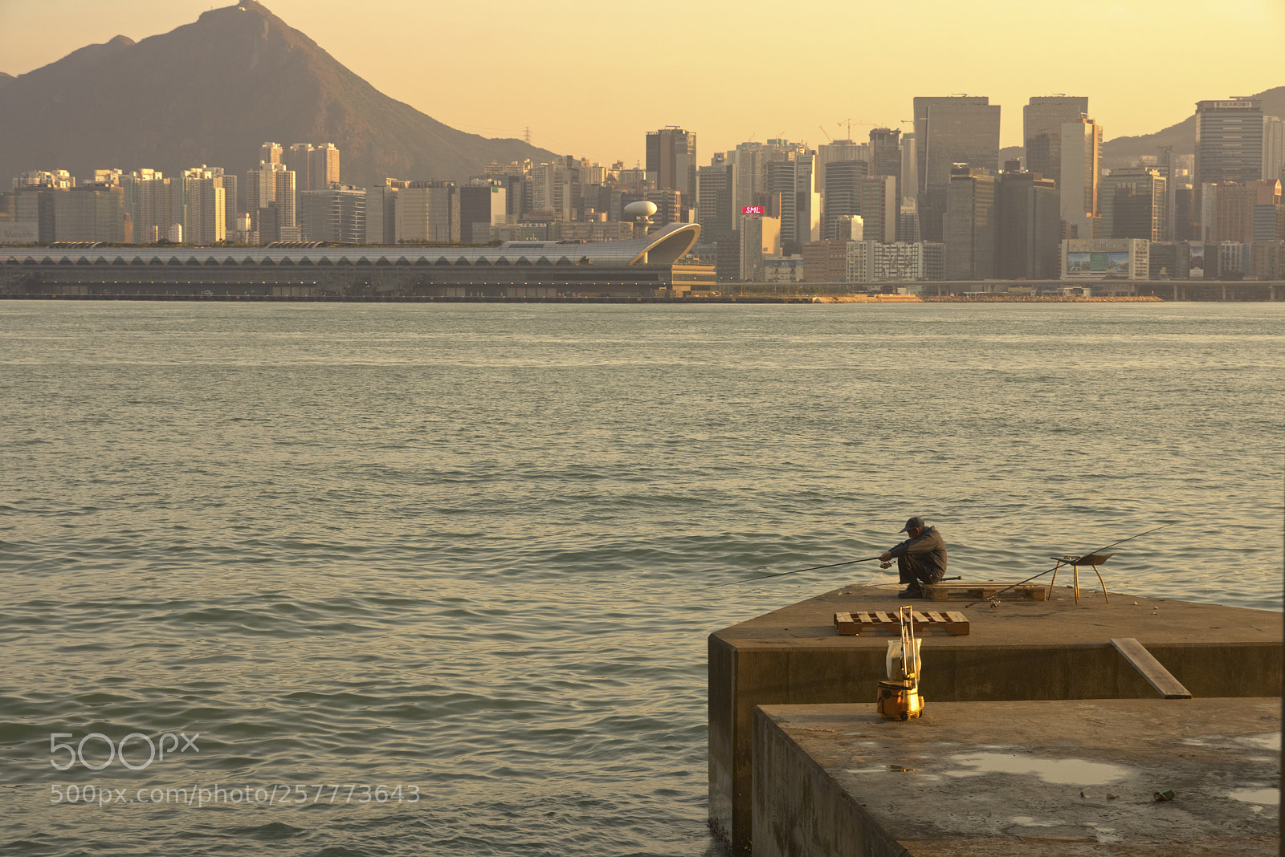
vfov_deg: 18.2
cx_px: 642
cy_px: 428
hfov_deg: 27.0
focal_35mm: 75
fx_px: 2678
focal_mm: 50
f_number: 6.3
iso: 200
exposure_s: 1/160
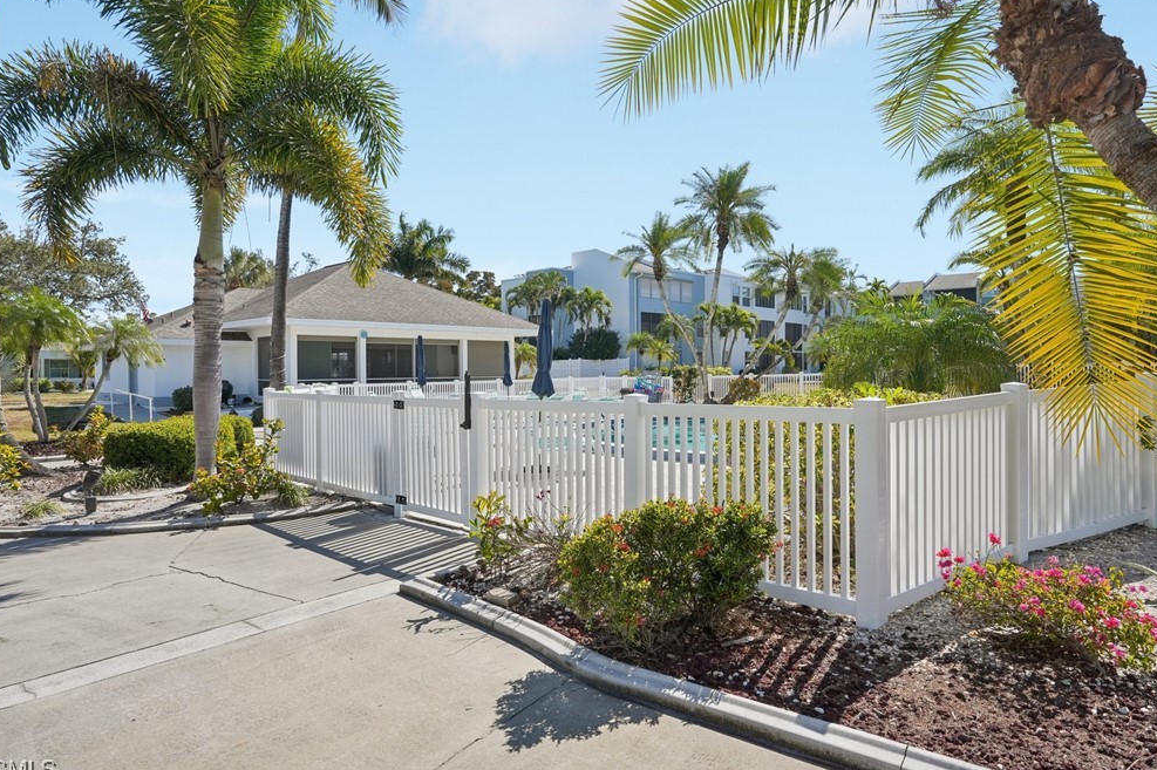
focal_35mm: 22
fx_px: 707
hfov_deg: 78.6
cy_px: 370
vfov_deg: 57.2
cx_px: 587
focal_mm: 20
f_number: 8
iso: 400
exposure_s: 1/1250
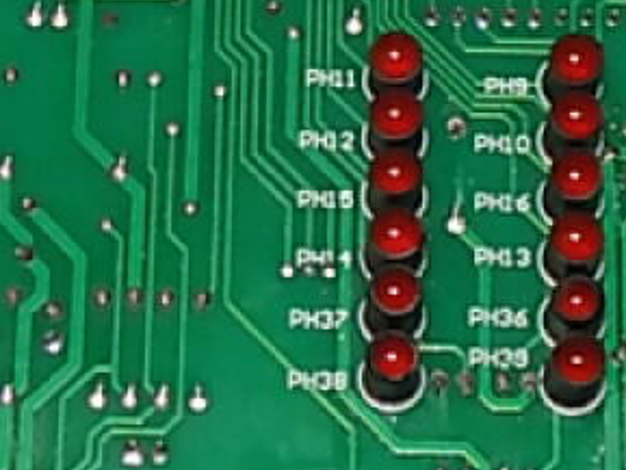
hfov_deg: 11.9
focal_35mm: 166
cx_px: 362
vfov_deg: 8.9
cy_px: 0
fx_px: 3003
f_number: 3.3
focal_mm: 5.3
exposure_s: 1/30
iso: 320
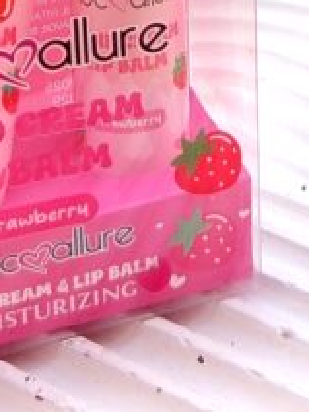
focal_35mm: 117
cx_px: 235
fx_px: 1393
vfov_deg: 15.3
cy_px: -239
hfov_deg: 12.6
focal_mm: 5.24
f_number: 1.7
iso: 76
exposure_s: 1/120
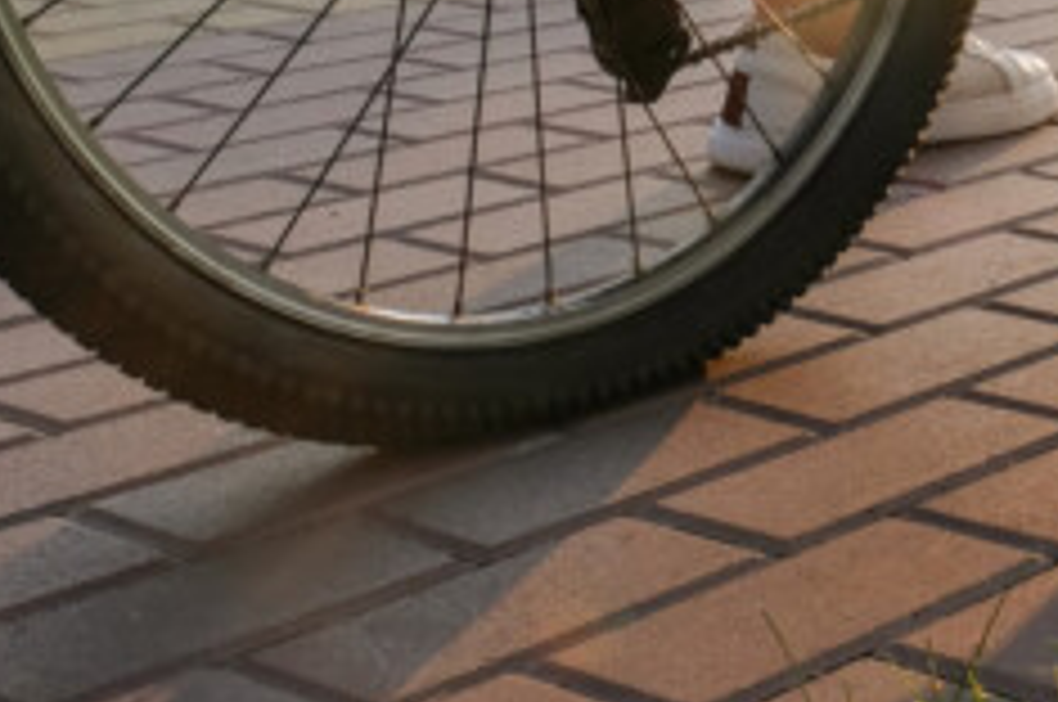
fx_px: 2847
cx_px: 1393
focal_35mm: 97
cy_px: -338
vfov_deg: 13.3
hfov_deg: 19.4
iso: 400
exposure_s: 1/100
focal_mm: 20
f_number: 13
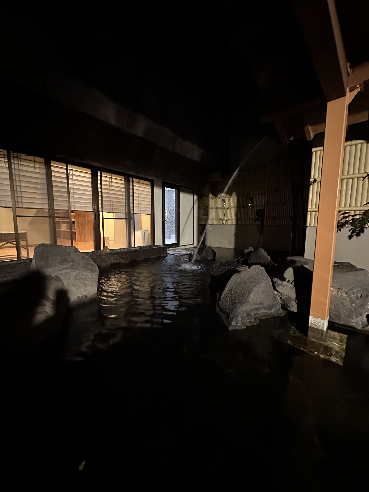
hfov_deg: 85.7
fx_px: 199
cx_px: 184
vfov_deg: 102.1
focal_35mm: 14
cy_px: 246
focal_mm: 2.22
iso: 2000
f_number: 2.2
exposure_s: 1/25
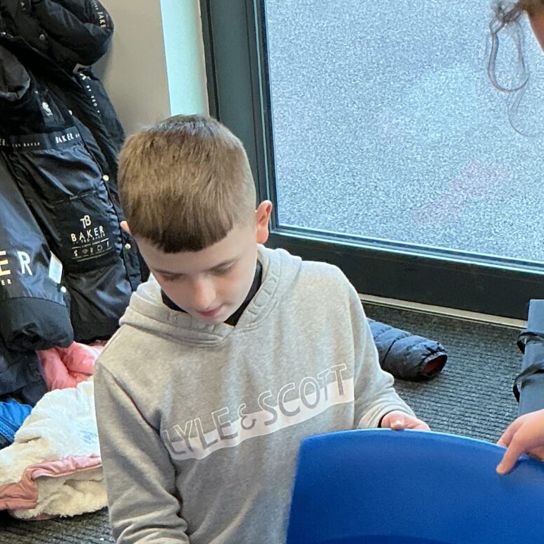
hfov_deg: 20.4
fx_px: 1511
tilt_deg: -36.7
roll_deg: +5.2
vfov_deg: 19.6
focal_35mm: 85
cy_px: 581
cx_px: 280
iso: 160
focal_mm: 3
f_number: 1.8
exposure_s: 1/60
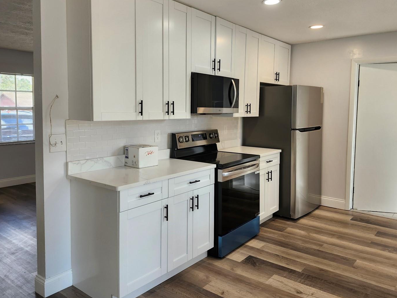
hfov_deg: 65.3
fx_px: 310
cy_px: 131
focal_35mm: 27
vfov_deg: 51.2
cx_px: 208
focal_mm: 5.54
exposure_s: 1/180
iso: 160
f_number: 1.8
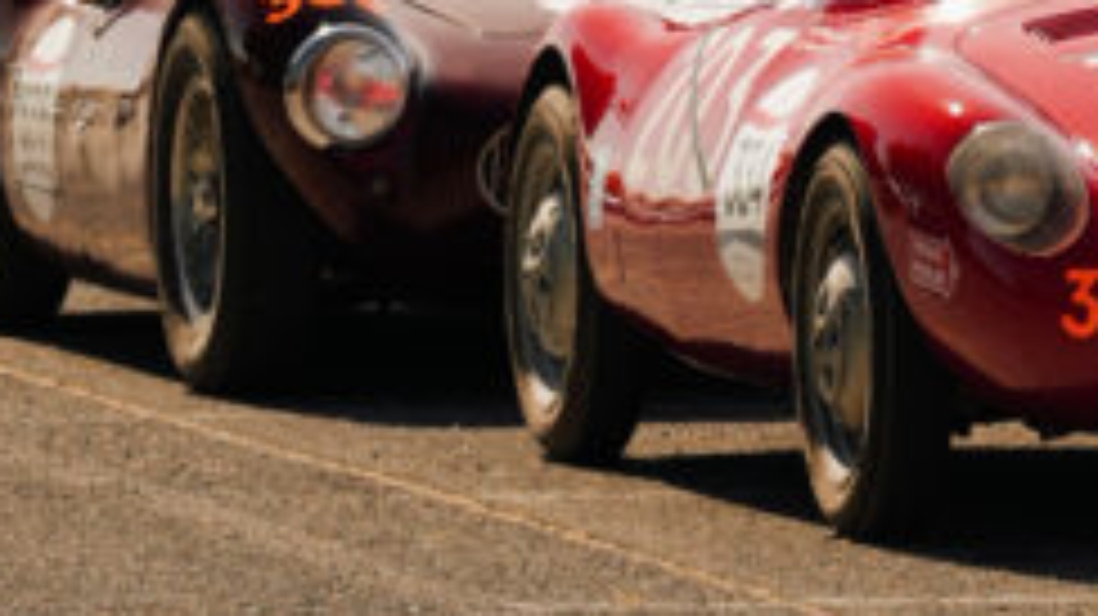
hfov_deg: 3.8
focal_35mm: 566
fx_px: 16472
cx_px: 1357
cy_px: -710
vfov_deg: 2.1
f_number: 4
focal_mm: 94
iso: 100
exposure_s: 1/500
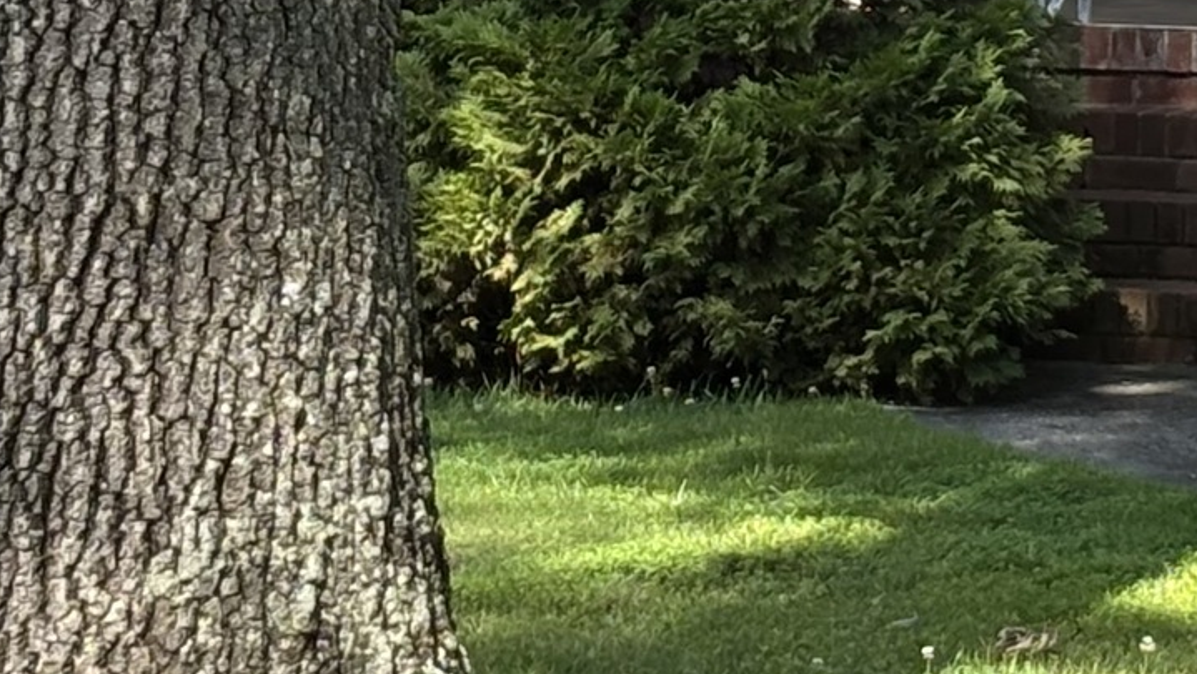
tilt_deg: -4.3
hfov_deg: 8.8
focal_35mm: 242
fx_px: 7684
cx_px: 1387
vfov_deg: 5.0
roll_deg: -1.6
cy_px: 218
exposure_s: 1/702
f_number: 1.6
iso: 32
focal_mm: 5.96
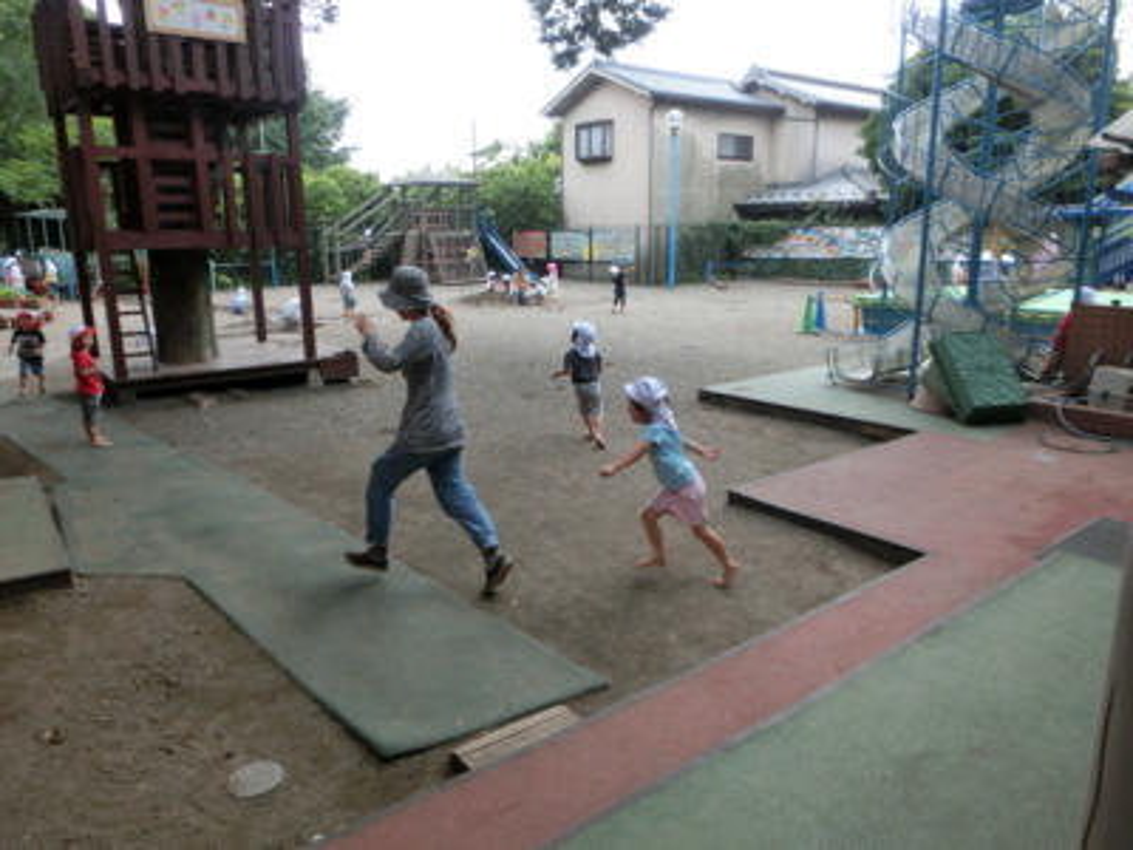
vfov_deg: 56.8
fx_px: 786
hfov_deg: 71.6
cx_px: 566
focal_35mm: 24
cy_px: 425
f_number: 3
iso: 80
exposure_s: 1/200
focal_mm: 4.24
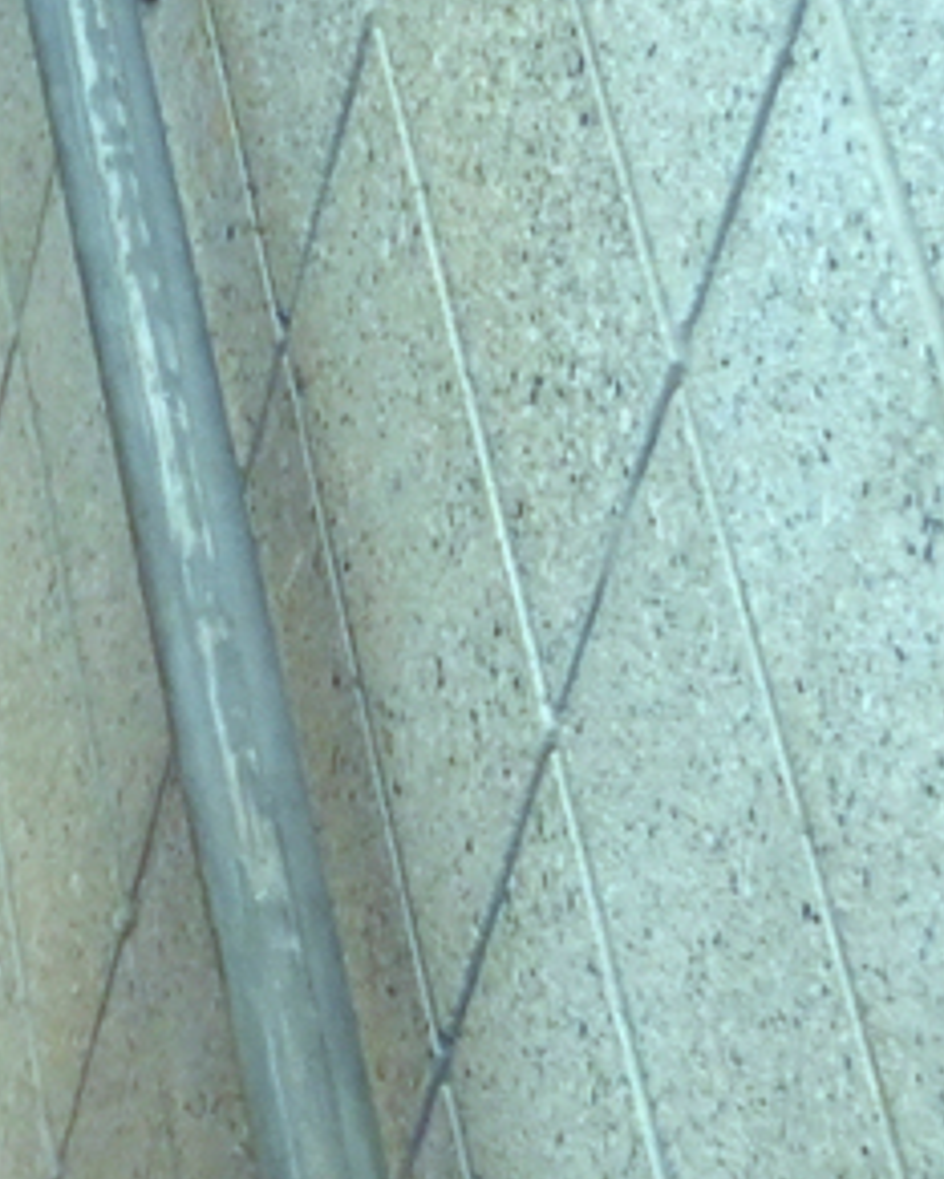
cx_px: -1483
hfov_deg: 7.4
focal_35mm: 192
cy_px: 261
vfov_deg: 10.0
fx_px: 6702
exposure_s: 1/200
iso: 3600
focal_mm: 31
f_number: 4
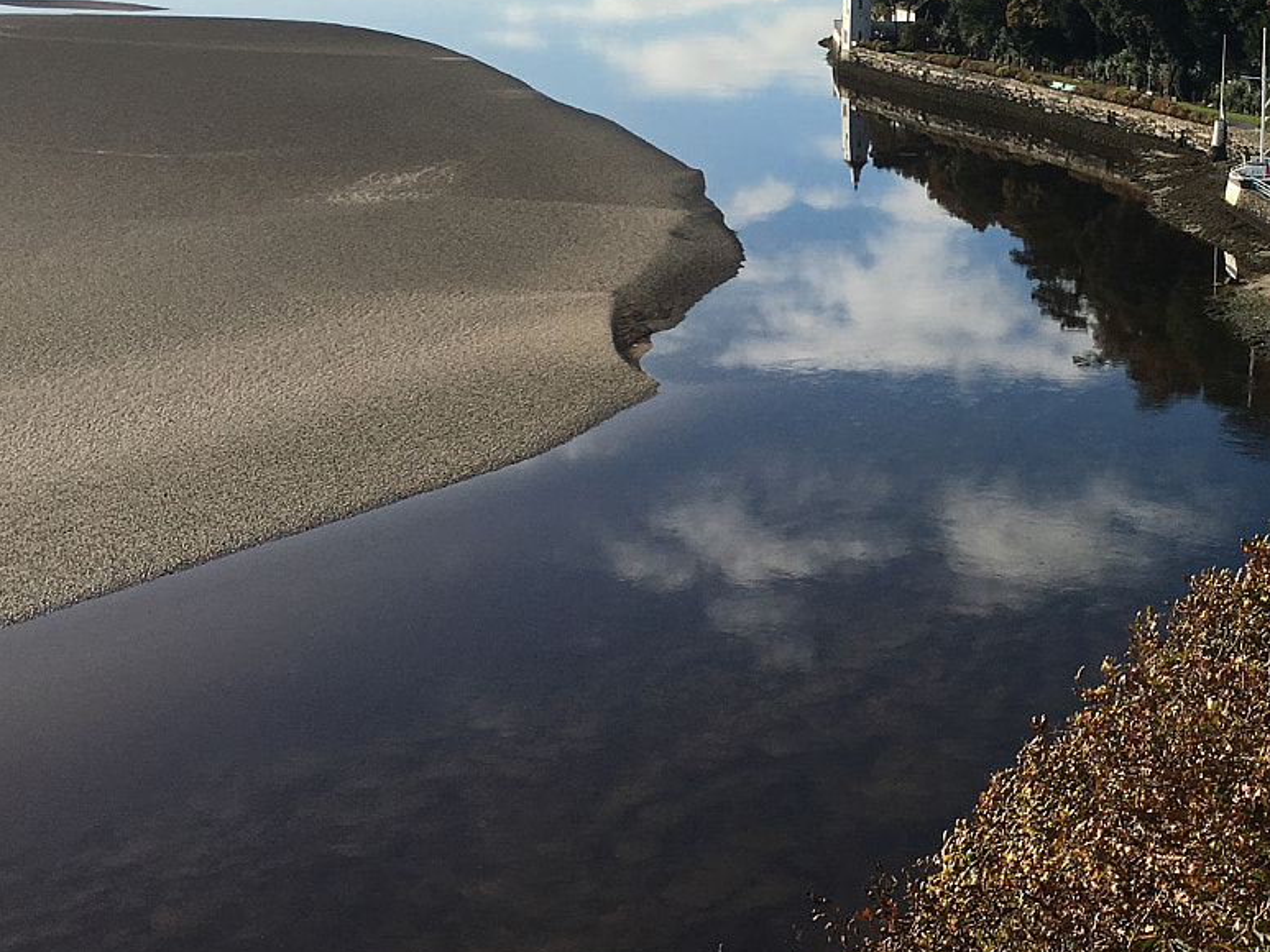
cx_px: 997
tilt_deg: -9.6
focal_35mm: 60
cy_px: 251
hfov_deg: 31.4
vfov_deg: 24.2
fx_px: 2202
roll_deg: -0.6
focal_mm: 4.15
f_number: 2.2
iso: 25
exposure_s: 1/1972
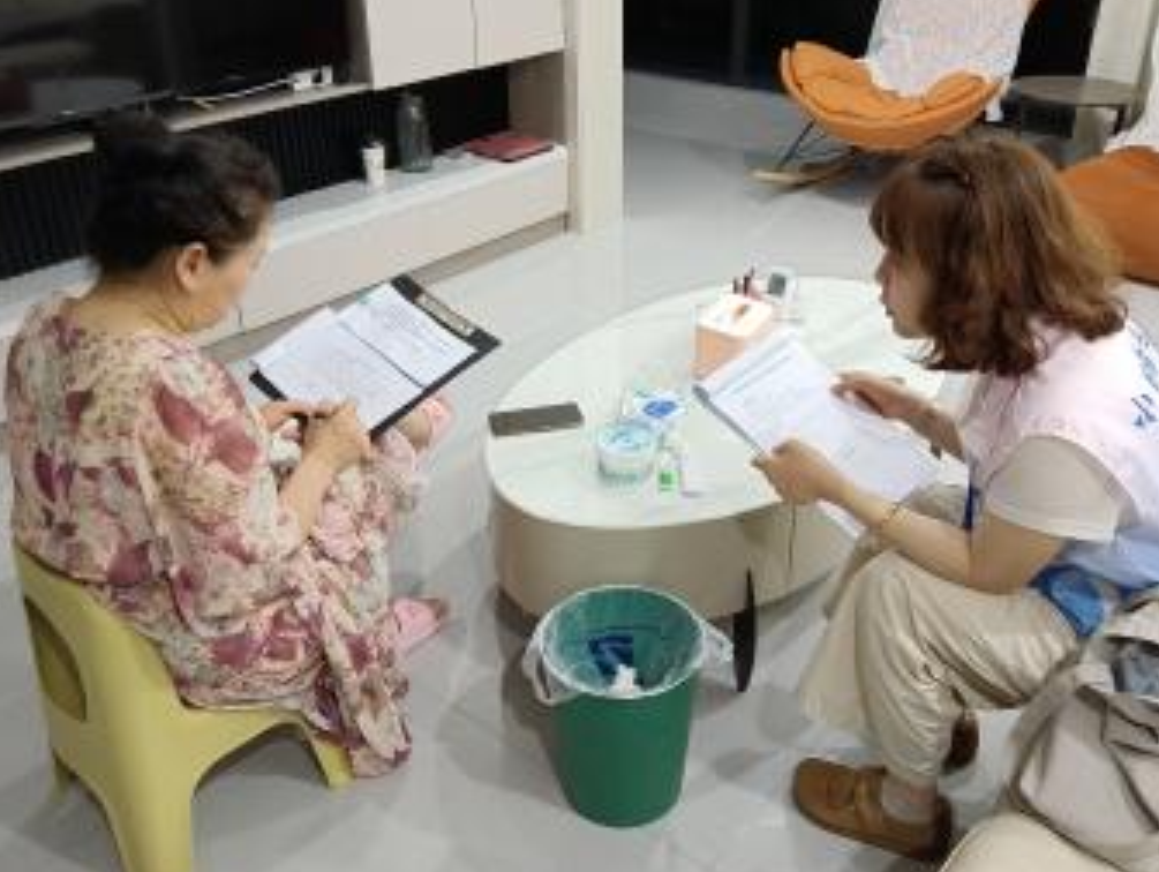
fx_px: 1039
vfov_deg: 45.4
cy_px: 381
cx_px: 605
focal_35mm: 31
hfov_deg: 58.3
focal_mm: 4.05
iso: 2642
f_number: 1.8
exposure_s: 1/33.3
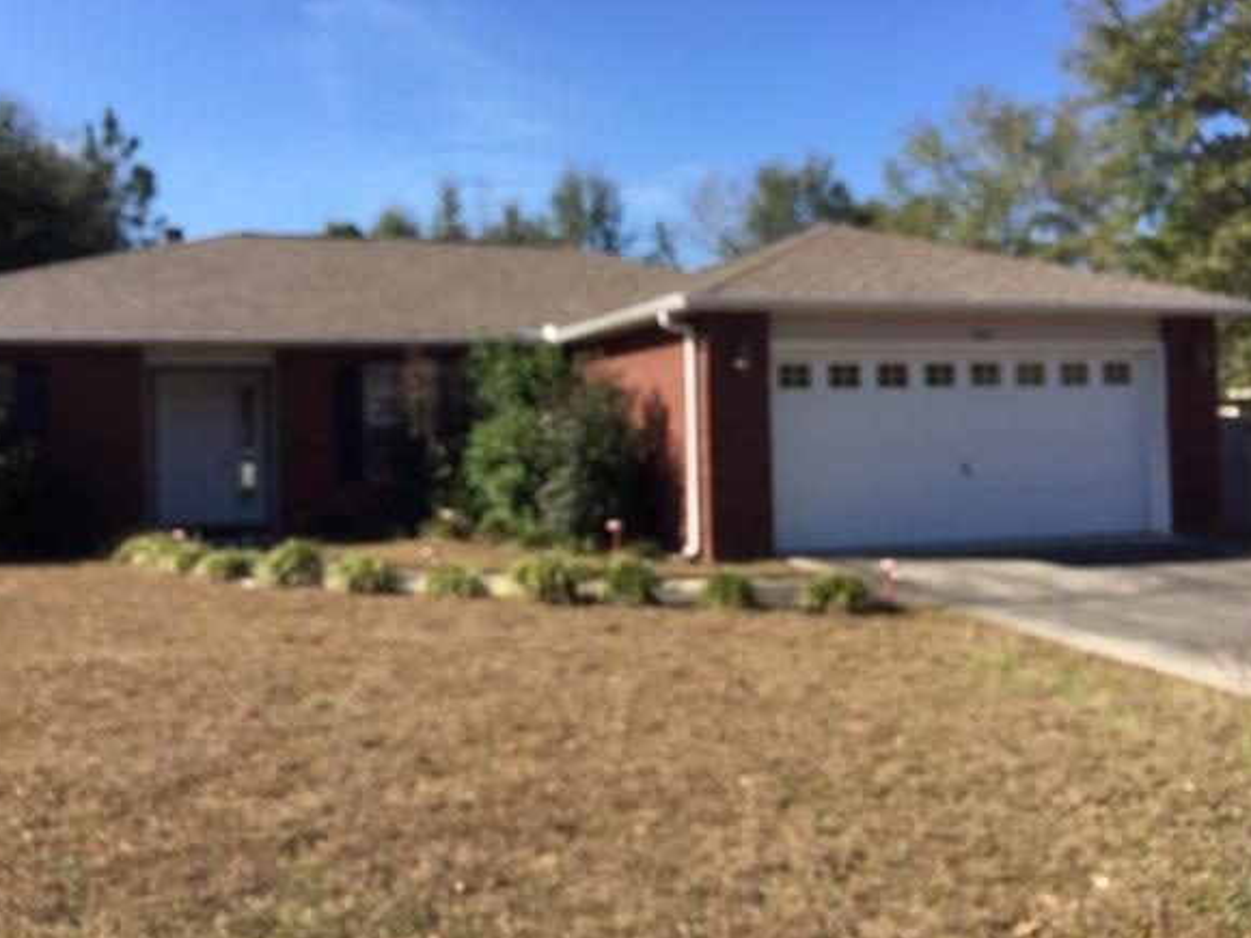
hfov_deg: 56.8
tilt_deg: +1.6
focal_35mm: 32
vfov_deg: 44.1
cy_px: 429
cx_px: 621
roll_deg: -0.4
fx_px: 1156
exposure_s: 1/1412
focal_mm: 4.15
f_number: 2.2
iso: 32
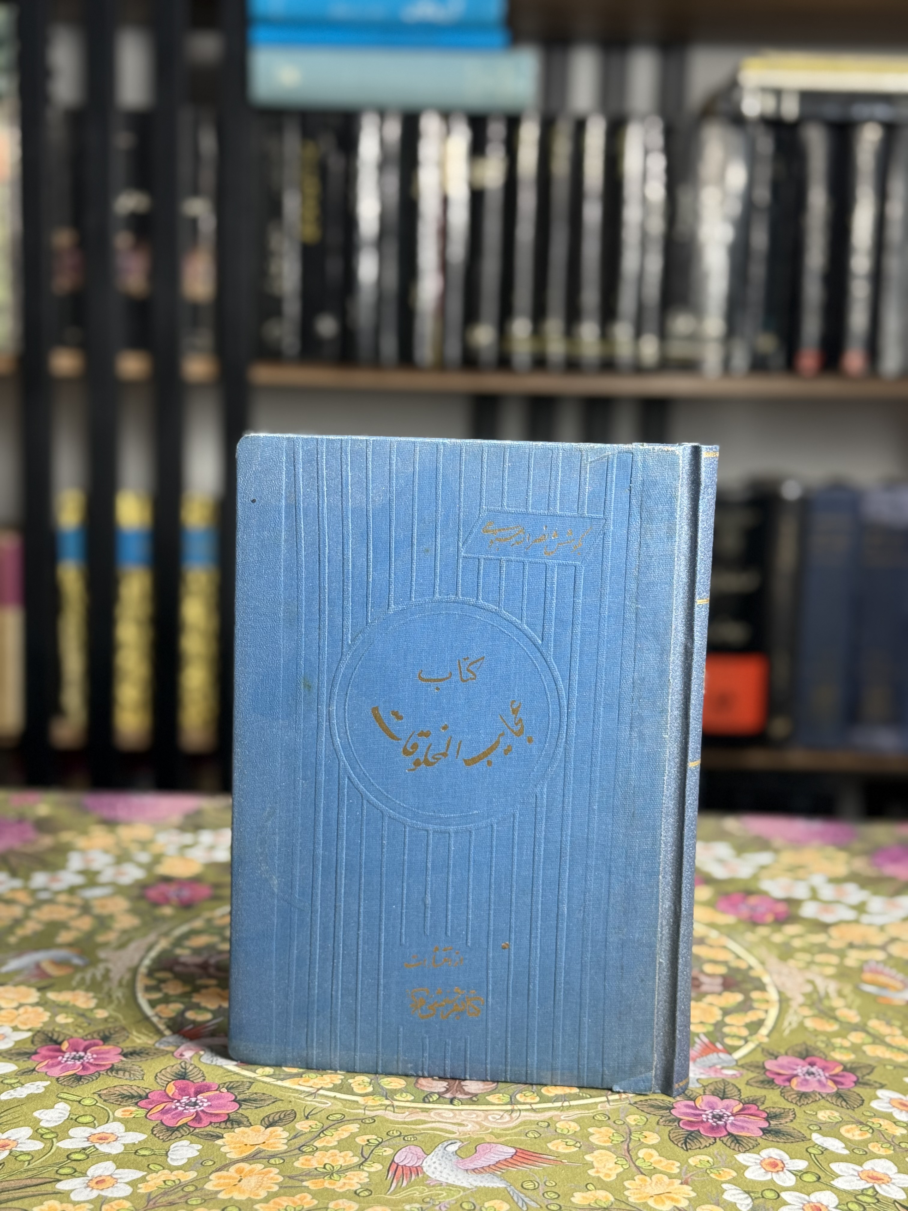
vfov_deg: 39.7
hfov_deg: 30.3
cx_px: 454
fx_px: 1679
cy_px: 606
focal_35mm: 48
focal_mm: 6.76
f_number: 1.78
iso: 160
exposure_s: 1/100
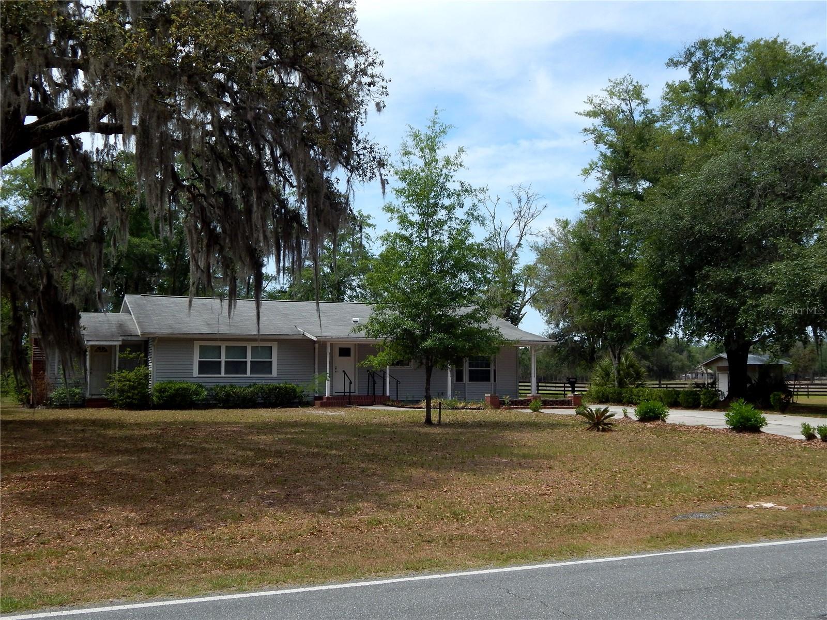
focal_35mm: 38
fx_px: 908
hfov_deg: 49.0
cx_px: 414
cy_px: 310
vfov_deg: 37.7
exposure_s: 1/1250
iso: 125
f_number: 3.4
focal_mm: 6.8
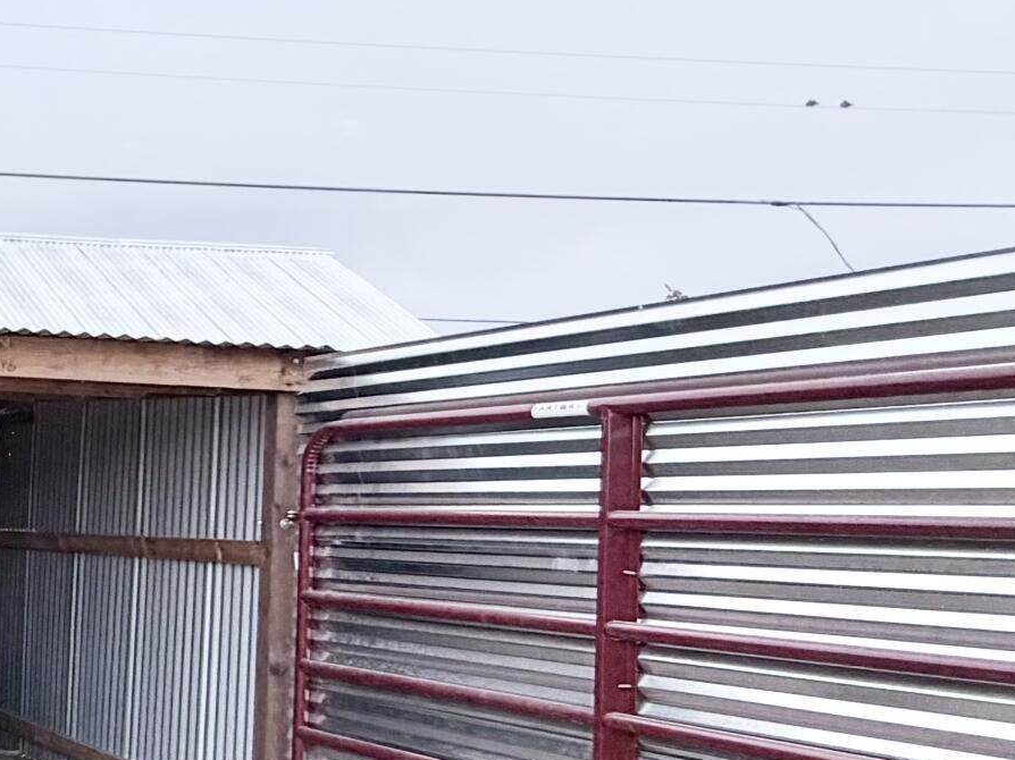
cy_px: 491
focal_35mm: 47
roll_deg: -3.2
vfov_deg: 30.7
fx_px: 1378
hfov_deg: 29.4
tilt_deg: +0.9
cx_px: -410
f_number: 2.2
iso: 40
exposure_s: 1/590
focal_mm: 2.22
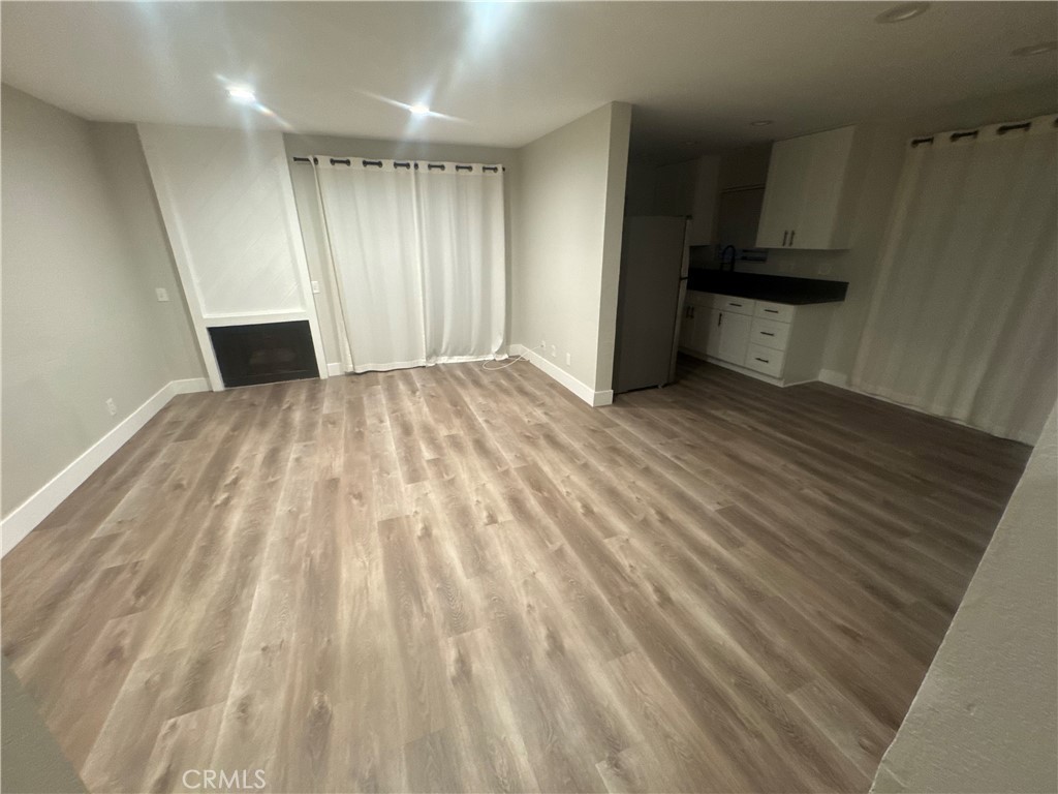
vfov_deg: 85.7
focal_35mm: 14
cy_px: 397
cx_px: 529
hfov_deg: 102.1
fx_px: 428
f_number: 2.2
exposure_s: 1/60
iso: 400
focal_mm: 2.22
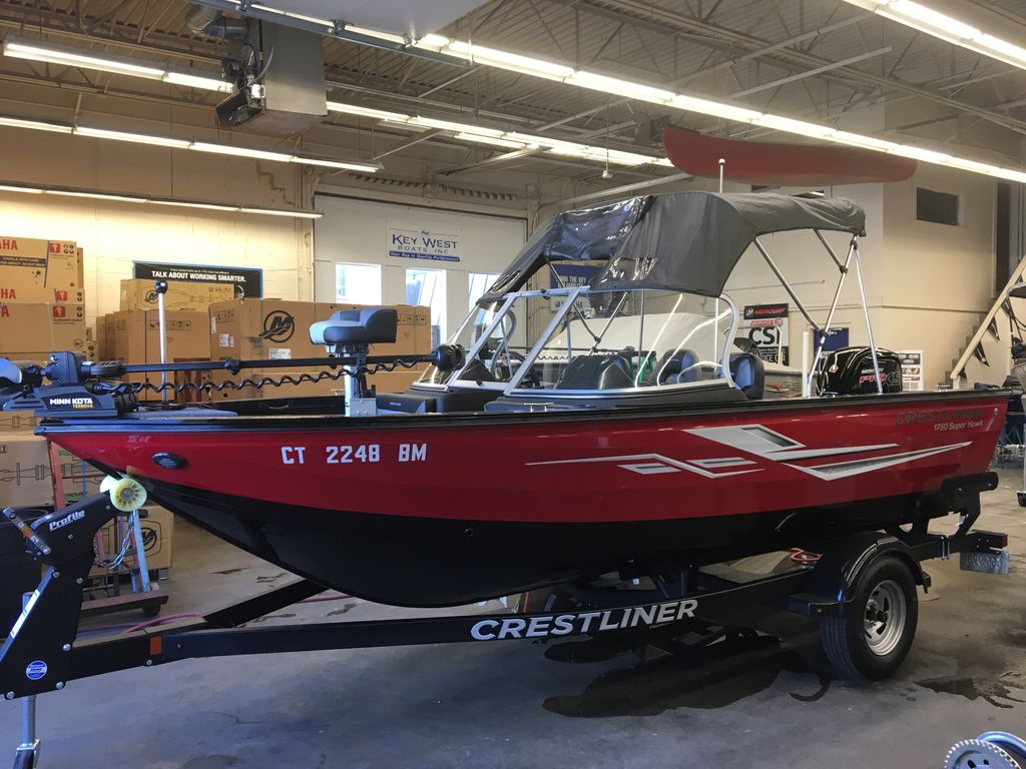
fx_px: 860
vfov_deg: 48.2
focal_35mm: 29
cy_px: 384
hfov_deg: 61.7
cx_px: 513
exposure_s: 1/30
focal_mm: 4.15
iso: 32
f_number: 2.2
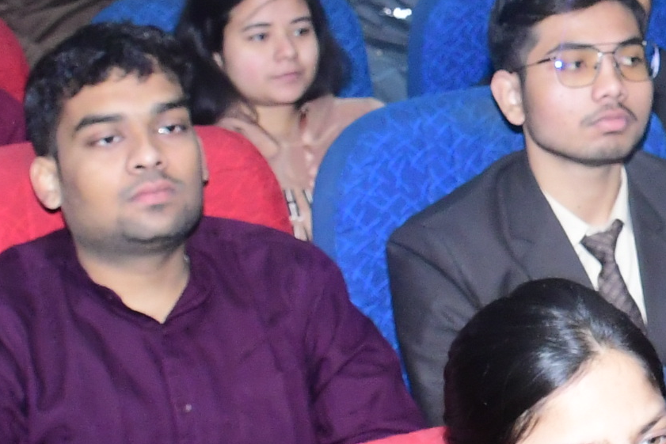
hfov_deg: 14.6
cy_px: -21
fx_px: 2479
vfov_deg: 10.1
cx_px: 896
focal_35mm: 134
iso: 1600
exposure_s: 1/125
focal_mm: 18
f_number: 5.6
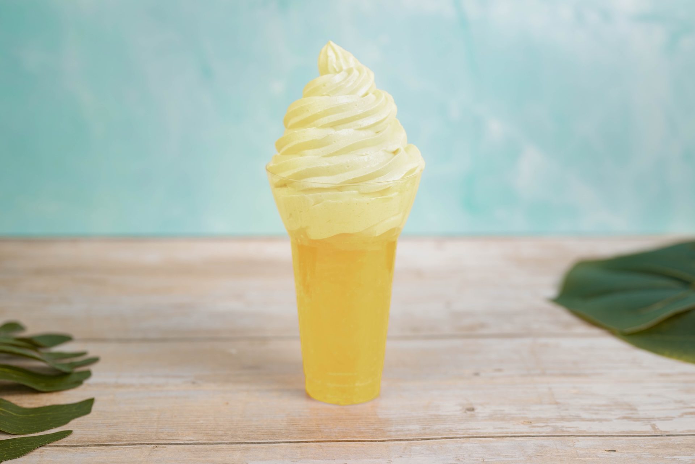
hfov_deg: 39.6
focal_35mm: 50
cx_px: 348
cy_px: 232
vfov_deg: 27.0
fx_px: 965
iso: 50
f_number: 3.5
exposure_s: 1/100
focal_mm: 50
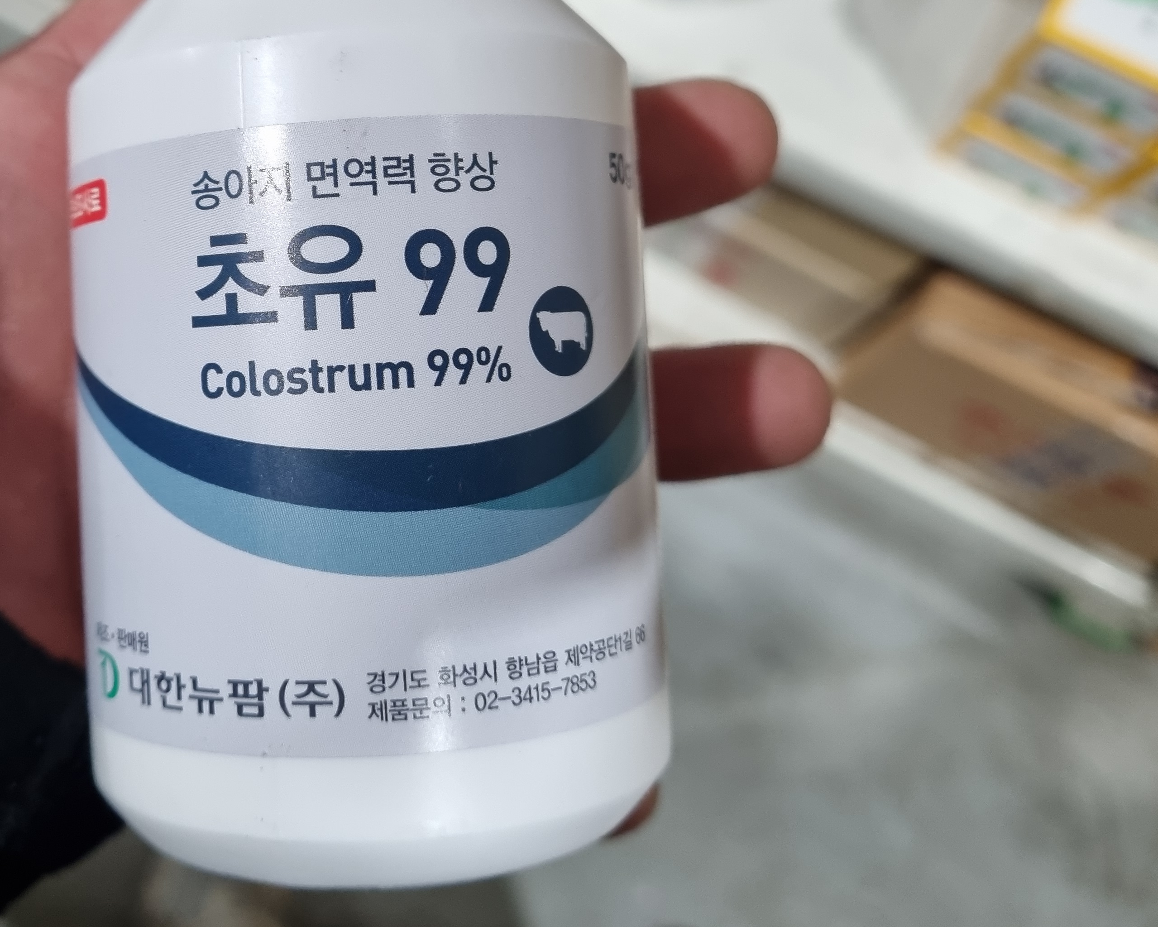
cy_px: 283
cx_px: 333
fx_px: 1371
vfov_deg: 36.8
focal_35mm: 40
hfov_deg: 44.7
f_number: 1.8
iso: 320
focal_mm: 5.4
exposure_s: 1/120
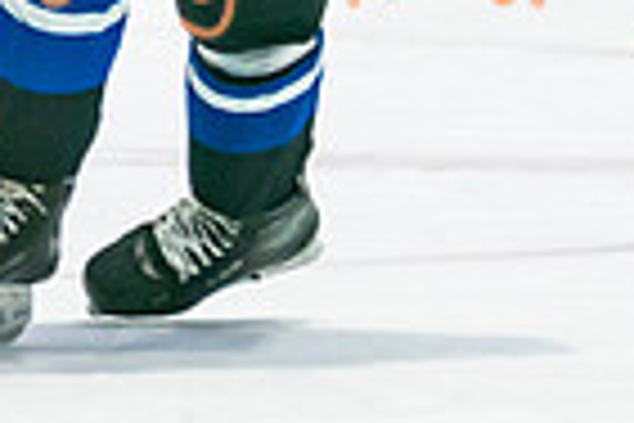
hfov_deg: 1.3
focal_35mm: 1569
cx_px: 75
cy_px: -223
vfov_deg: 0.9
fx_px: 27630
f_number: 2.8
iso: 400
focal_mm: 200
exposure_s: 1/640
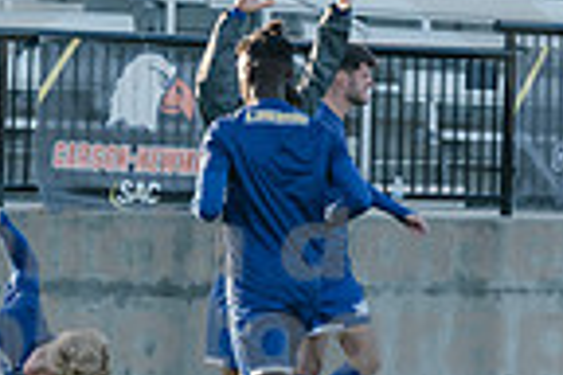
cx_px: 227
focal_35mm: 410
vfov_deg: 3.4
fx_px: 6411
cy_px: 287
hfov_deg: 5.0
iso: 1250
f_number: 6.3
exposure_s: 1/1000
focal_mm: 102
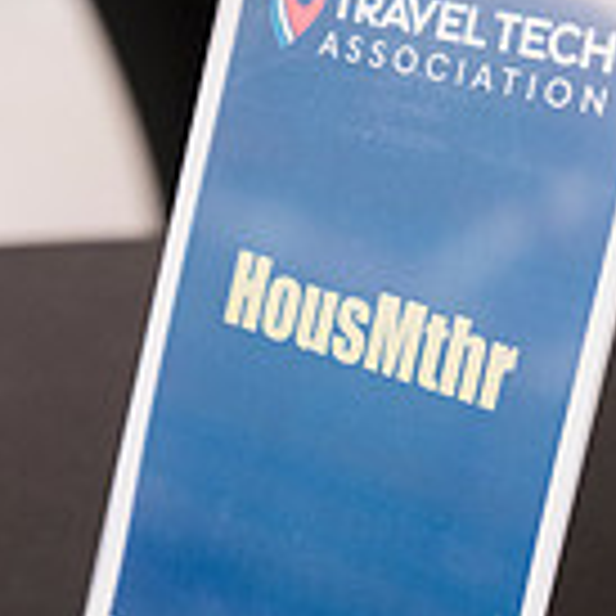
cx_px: 306
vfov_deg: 16.4
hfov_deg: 16.4
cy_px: 229
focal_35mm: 106
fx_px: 2134
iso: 1600
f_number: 3.2
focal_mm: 38
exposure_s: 1/200
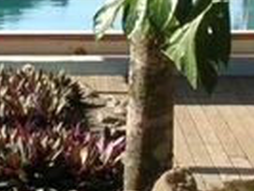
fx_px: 771
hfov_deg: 18.7
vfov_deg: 13.6
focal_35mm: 105
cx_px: 141
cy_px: -57
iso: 141
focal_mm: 5.8
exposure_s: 1/255
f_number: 5.6
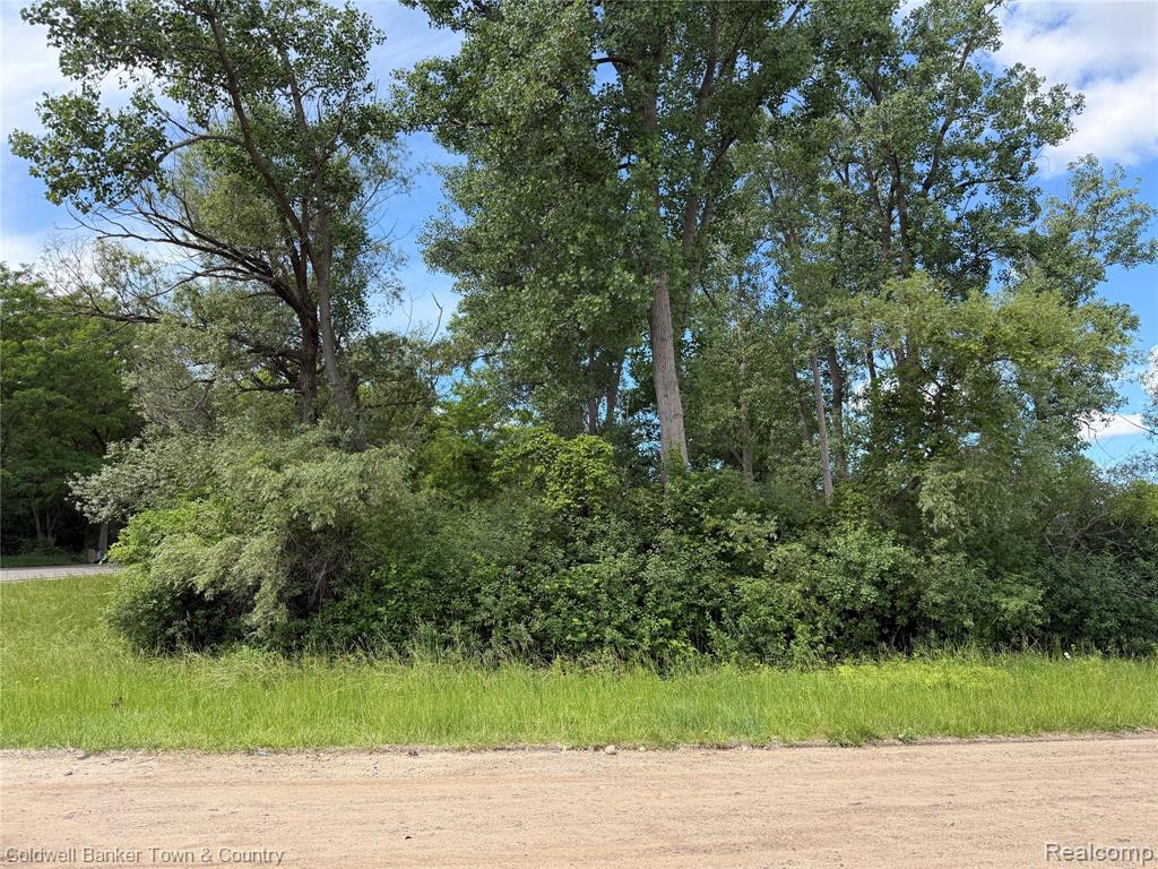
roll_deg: +0.8
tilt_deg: +9.7
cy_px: 434
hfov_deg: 71.6
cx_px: 579
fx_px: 803
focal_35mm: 24
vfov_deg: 56.8
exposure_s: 1/1385
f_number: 1.78
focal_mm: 6.76
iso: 100
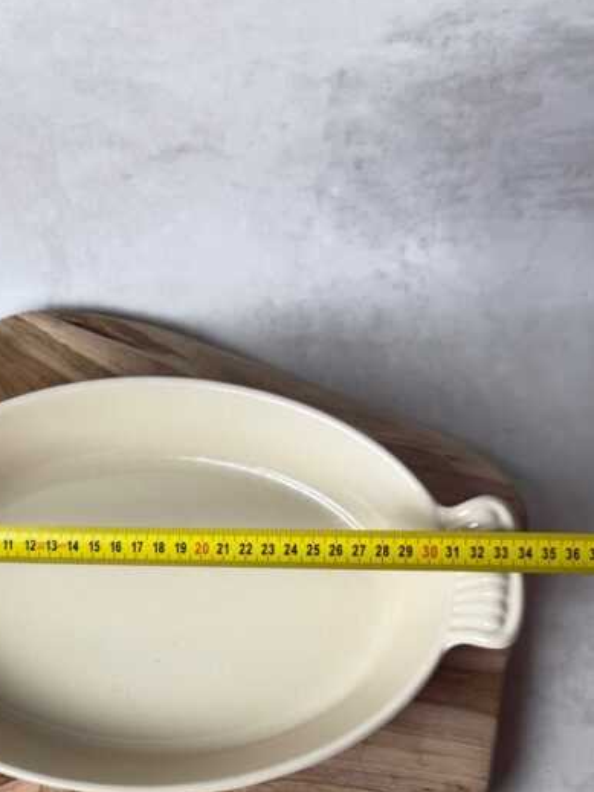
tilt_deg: -71.2
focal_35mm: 37
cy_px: 577
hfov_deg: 37.9
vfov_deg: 48.5
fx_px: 847
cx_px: 166
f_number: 1.78
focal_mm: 6.76
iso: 160
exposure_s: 1/100
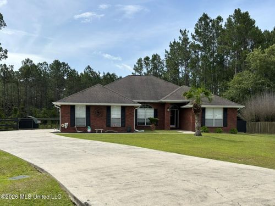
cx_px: 138
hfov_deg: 61.7
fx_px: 230
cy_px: 103
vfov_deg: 48.2
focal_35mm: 29
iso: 50
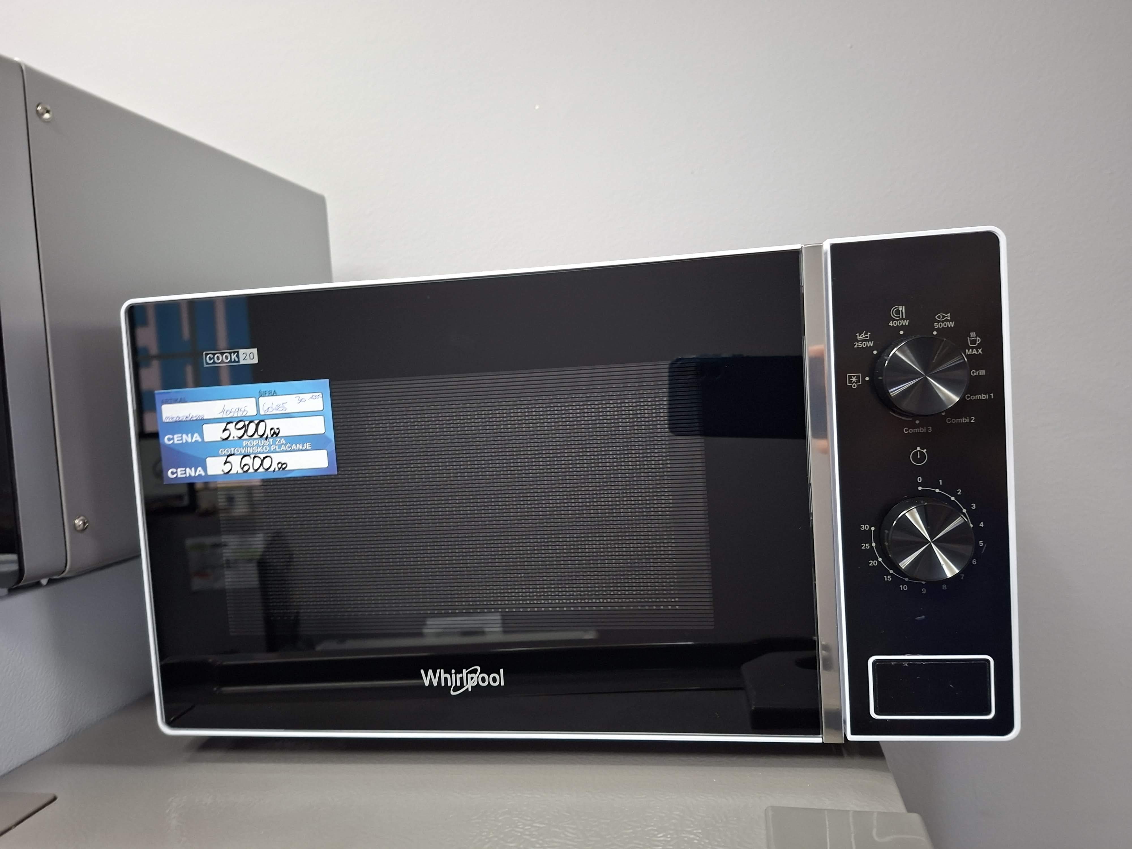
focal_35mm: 23
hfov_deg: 73.9
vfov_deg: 58.9
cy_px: 424
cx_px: 566
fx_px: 752
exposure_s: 1/33
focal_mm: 5.54
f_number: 1.8
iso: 250
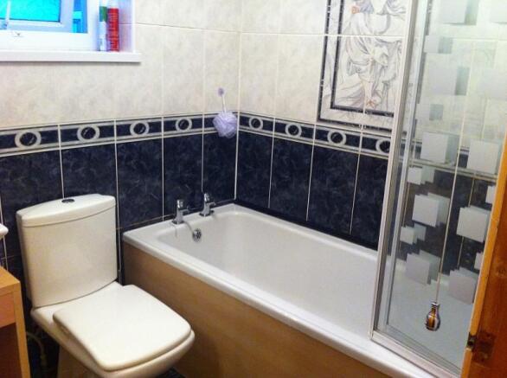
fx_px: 512
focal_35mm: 35
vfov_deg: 40.6
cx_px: 254
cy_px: 189
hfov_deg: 52.7
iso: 320
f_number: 2.8
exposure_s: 1/15
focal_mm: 3.85
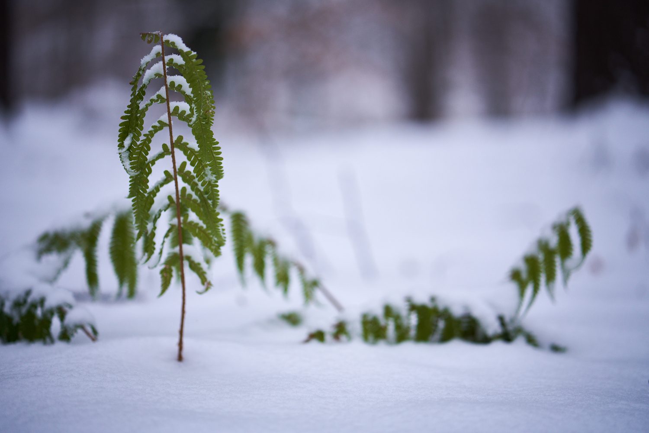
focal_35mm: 85
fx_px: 1532
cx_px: 324
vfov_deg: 16.1
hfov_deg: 23.9
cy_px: 216
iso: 200
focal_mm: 85
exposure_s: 1/320
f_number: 1.8
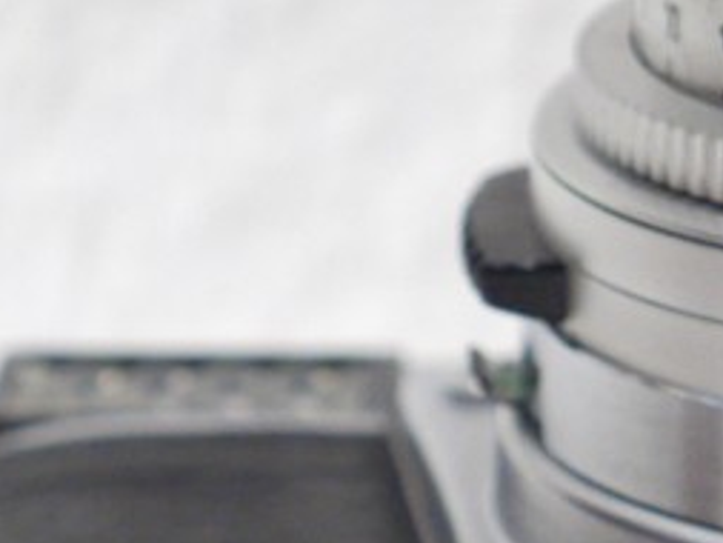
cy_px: 483
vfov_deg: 4.2
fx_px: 7335
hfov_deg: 5.6
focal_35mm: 351
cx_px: 774
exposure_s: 1/10
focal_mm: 37
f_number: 5.6
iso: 800
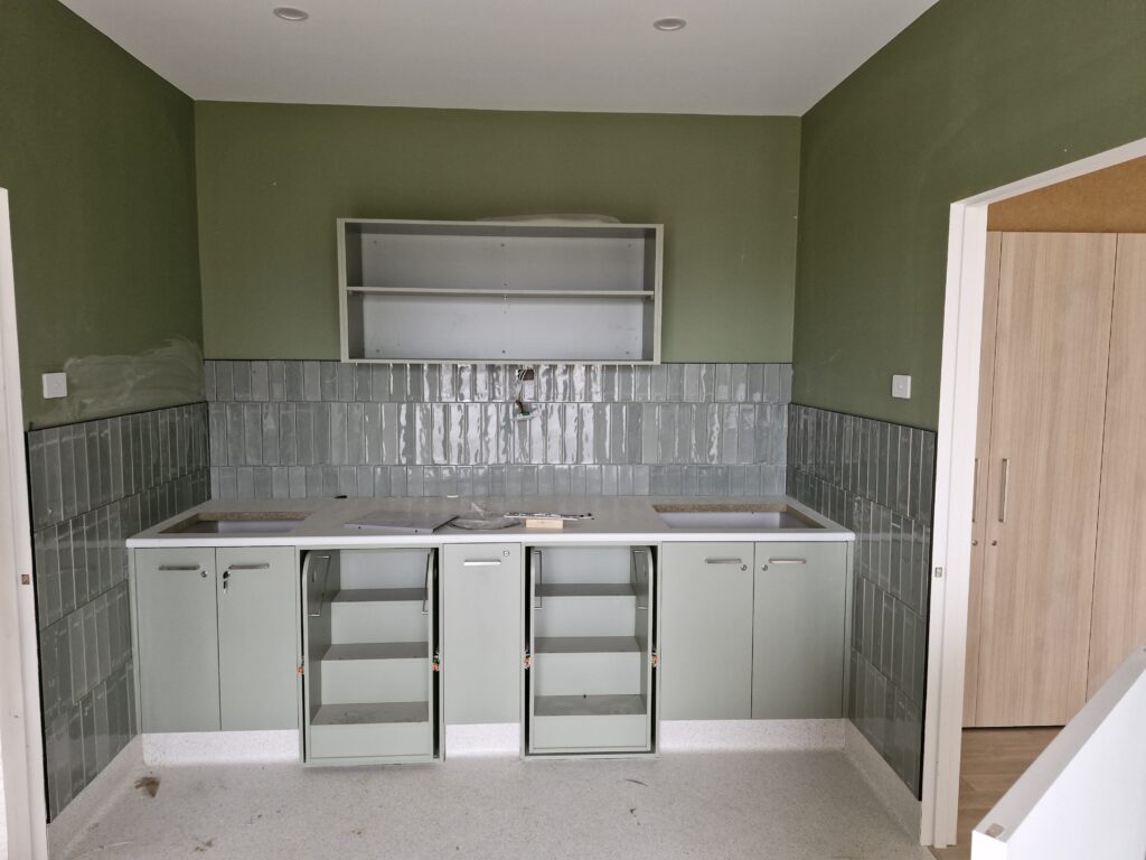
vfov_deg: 58.9
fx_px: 761
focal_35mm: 23
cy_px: 430
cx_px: 573
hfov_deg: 73.9
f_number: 1.8
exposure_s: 1/100
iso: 64
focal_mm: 5.54
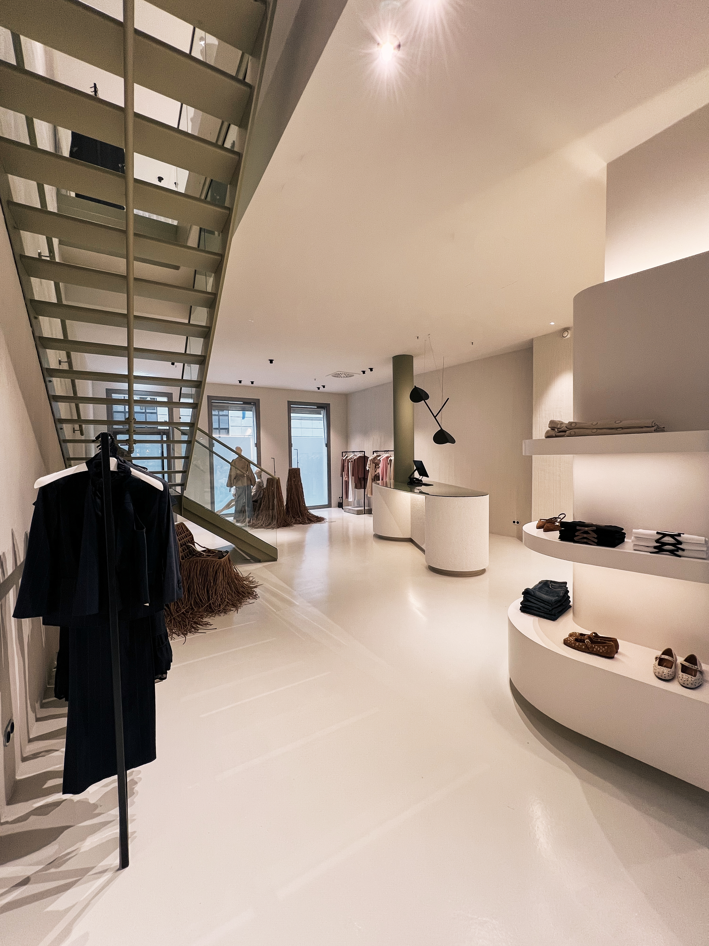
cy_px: 473
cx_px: 354
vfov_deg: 106.2
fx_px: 355
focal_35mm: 13
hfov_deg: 89.9
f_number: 1.8
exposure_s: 1/100
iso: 160
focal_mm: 1.57
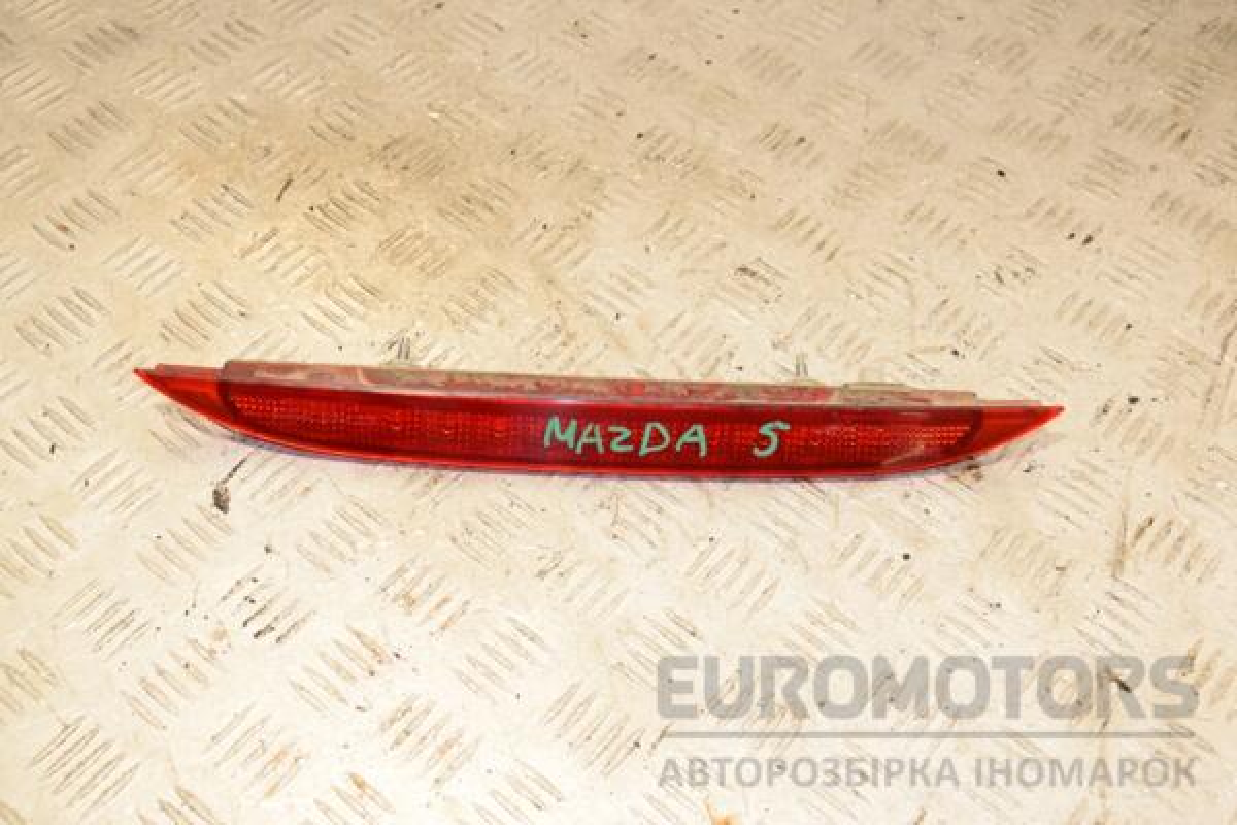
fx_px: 1546
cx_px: 618
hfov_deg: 43.6
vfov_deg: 29.9
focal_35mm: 45
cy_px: 412
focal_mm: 30
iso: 800
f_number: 7.1
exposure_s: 1/200
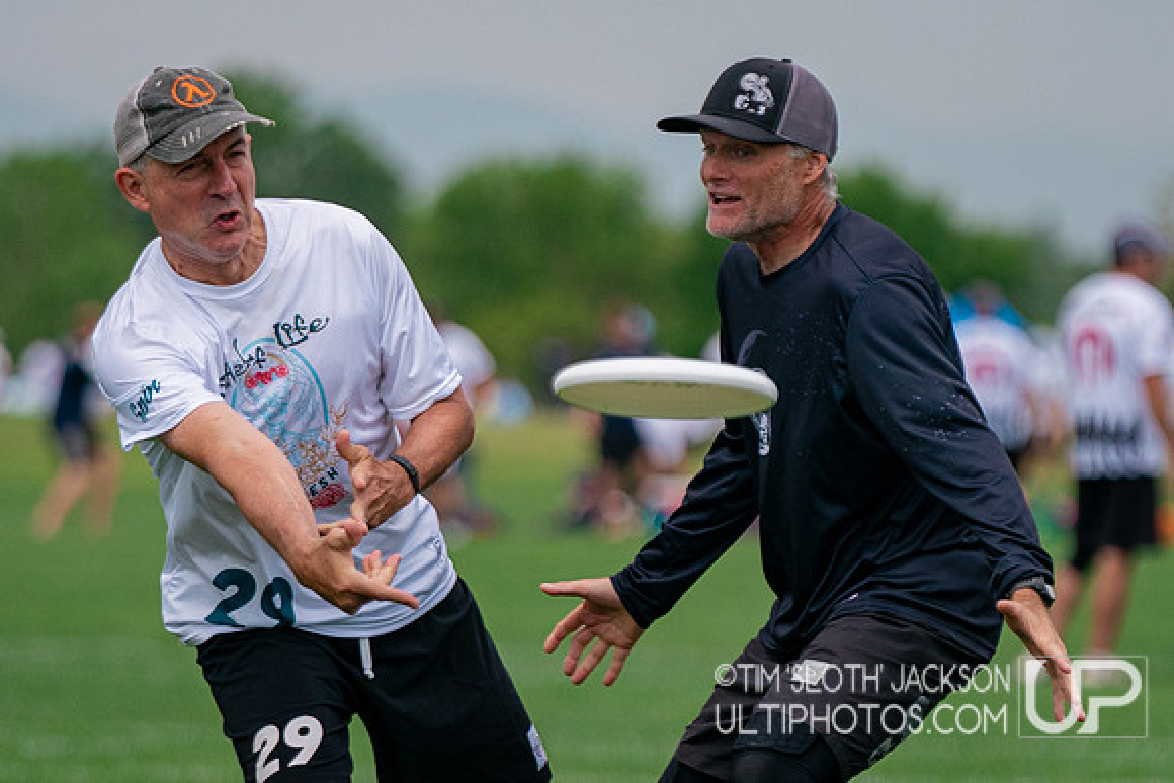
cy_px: 556
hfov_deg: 4.8
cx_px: 539
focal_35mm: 428
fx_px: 13954
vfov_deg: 3.2
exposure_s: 1/10000
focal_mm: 200
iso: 640
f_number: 3.2
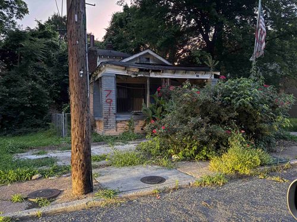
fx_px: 223
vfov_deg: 53.1
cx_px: 148
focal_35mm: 26
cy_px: 111
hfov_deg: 67.3
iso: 1000
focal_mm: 5.96
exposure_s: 1/24
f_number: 1.6
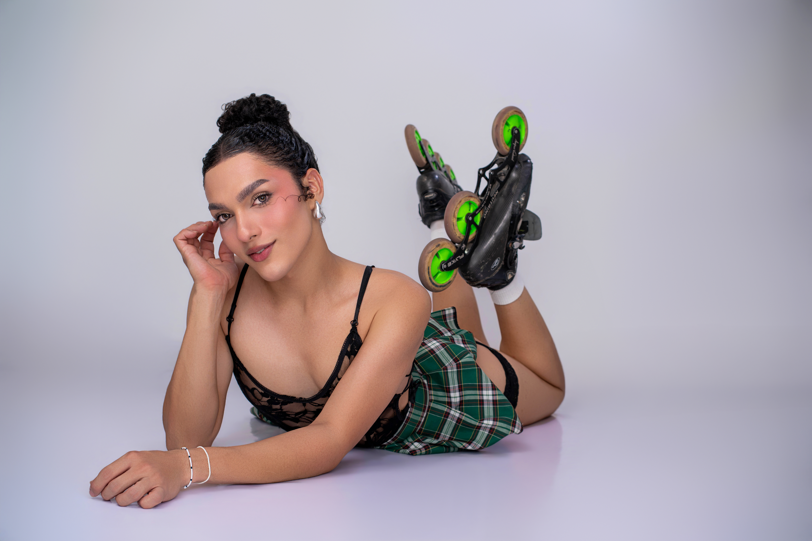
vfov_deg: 25.8
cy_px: 270
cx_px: 406
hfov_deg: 37.9
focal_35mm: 52
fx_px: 1184
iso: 200
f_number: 4
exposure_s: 1/160
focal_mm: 35
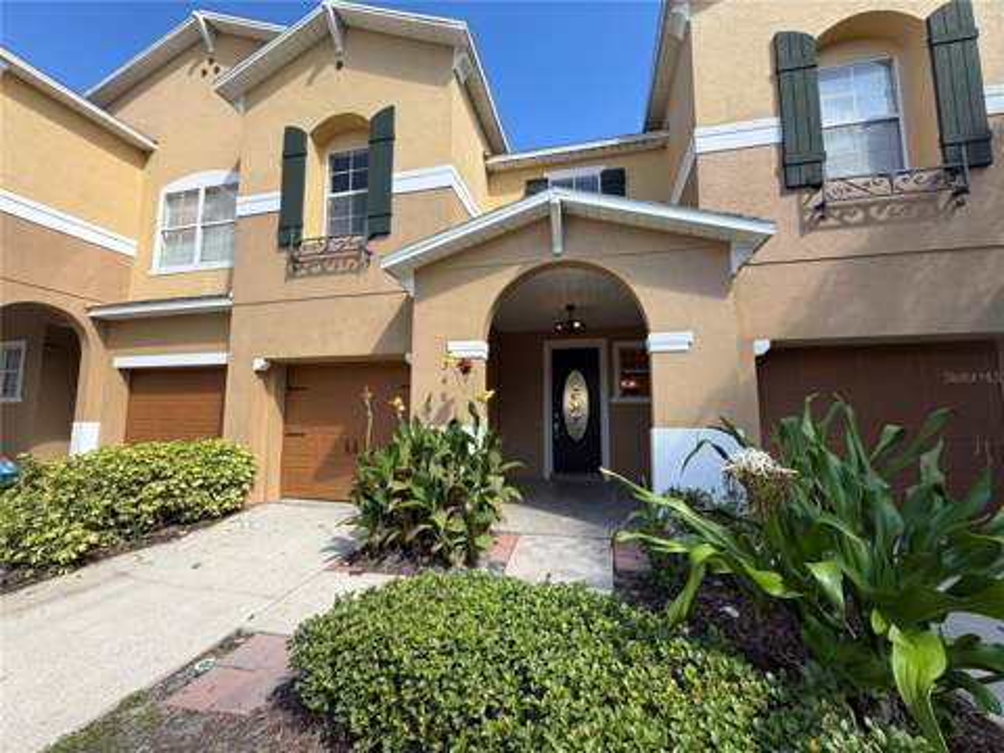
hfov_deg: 102.1
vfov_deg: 85.7
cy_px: 376
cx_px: 502
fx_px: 406
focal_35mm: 14
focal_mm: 2.22
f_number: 2.2
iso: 64
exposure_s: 1/427
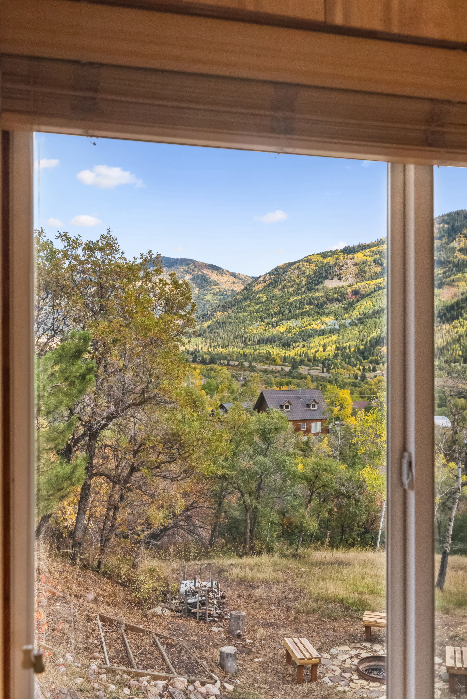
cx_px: 234
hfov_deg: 40.0
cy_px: 350
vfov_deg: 57.2
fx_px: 641
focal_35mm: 33
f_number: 6.3
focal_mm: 33
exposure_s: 1/125
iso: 2000
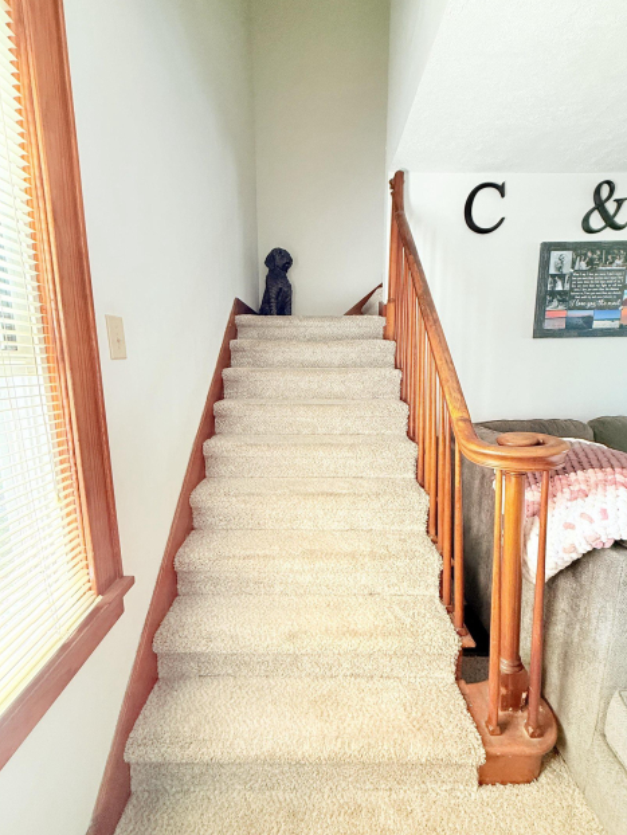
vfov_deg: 98.1
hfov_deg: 81.8
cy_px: 425
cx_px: 318
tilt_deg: -7.7
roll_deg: +1.4
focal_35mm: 15
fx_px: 362
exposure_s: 1/60
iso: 400
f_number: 2.2
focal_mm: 2.22
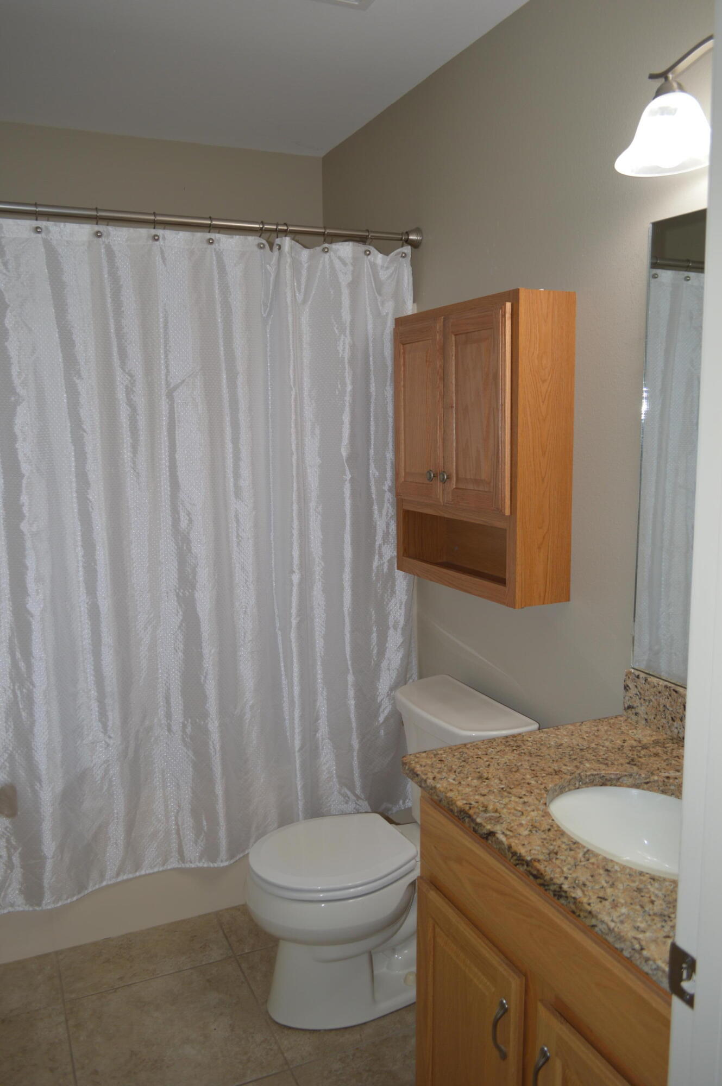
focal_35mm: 27
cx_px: 361
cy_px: 543
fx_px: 814
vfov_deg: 67.4
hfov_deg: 47.8
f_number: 3.5
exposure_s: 1/30
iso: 110
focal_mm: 18
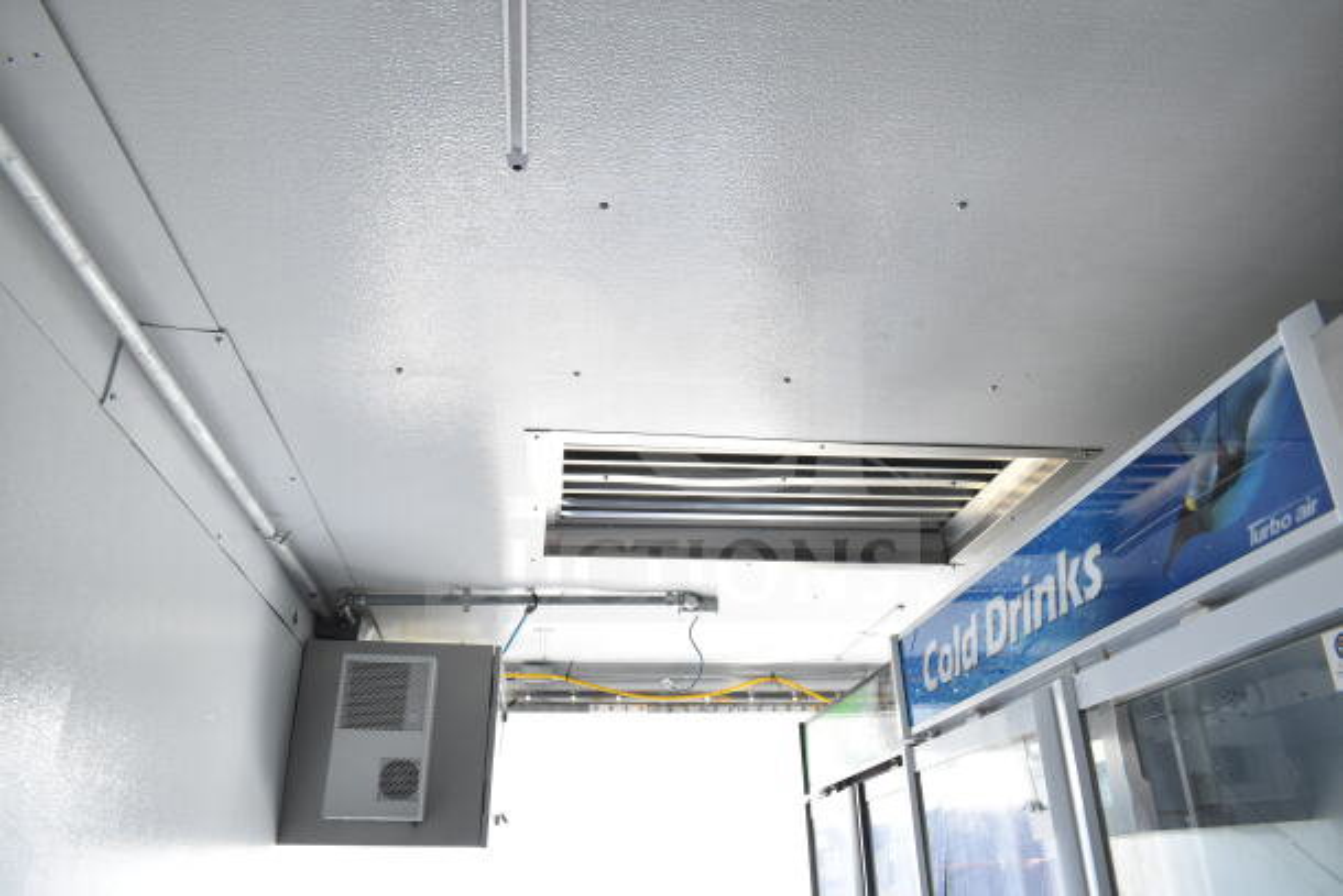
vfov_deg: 48.0
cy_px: 448
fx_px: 1007
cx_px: 672
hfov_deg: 67.4
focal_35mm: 27
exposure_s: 1/160
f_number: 6.3
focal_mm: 18
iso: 1600
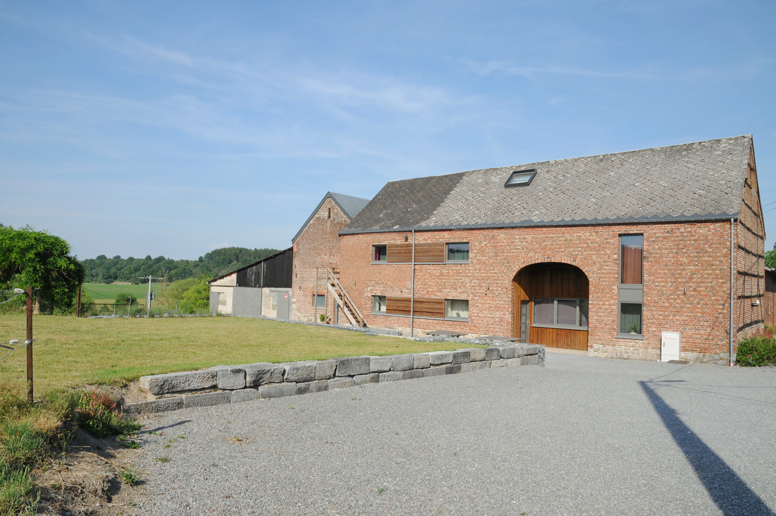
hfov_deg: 73.8
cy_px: 258
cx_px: 388
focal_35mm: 24
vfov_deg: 53.0
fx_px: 517
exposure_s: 1/500
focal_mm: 16
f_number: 11
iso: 400
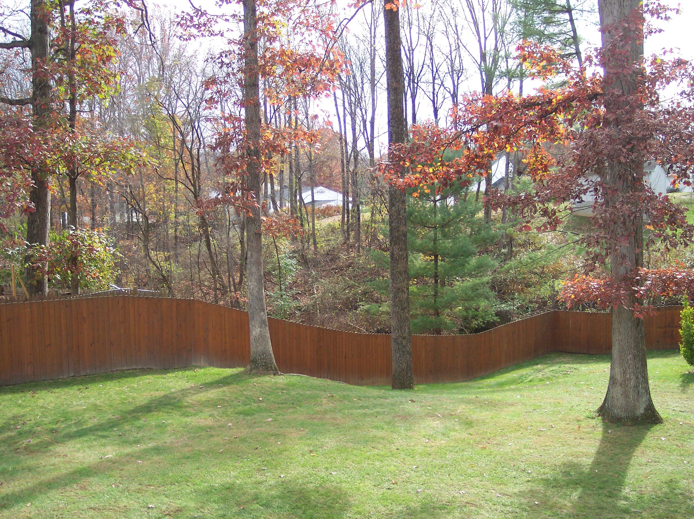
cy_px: 260
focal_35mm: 38
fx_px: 761
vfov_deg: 37.7
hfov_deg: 49.0
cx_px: 347
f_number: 2.8
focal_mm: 8
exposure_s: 1/350
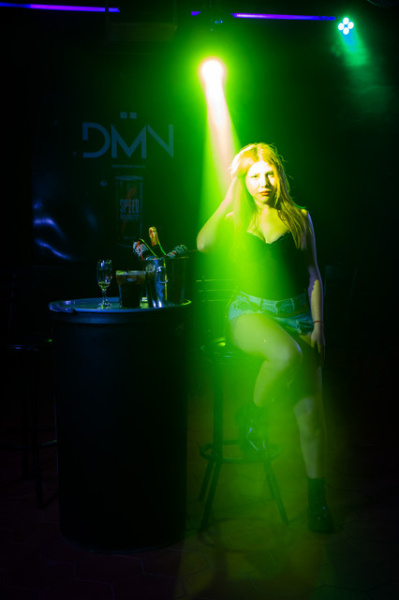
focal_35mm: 51
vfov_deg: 38.9
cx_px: 200
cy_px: 300
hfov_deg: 26.5
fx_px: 849
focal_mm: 34
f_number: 4.5
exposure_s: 1/50
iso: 1250
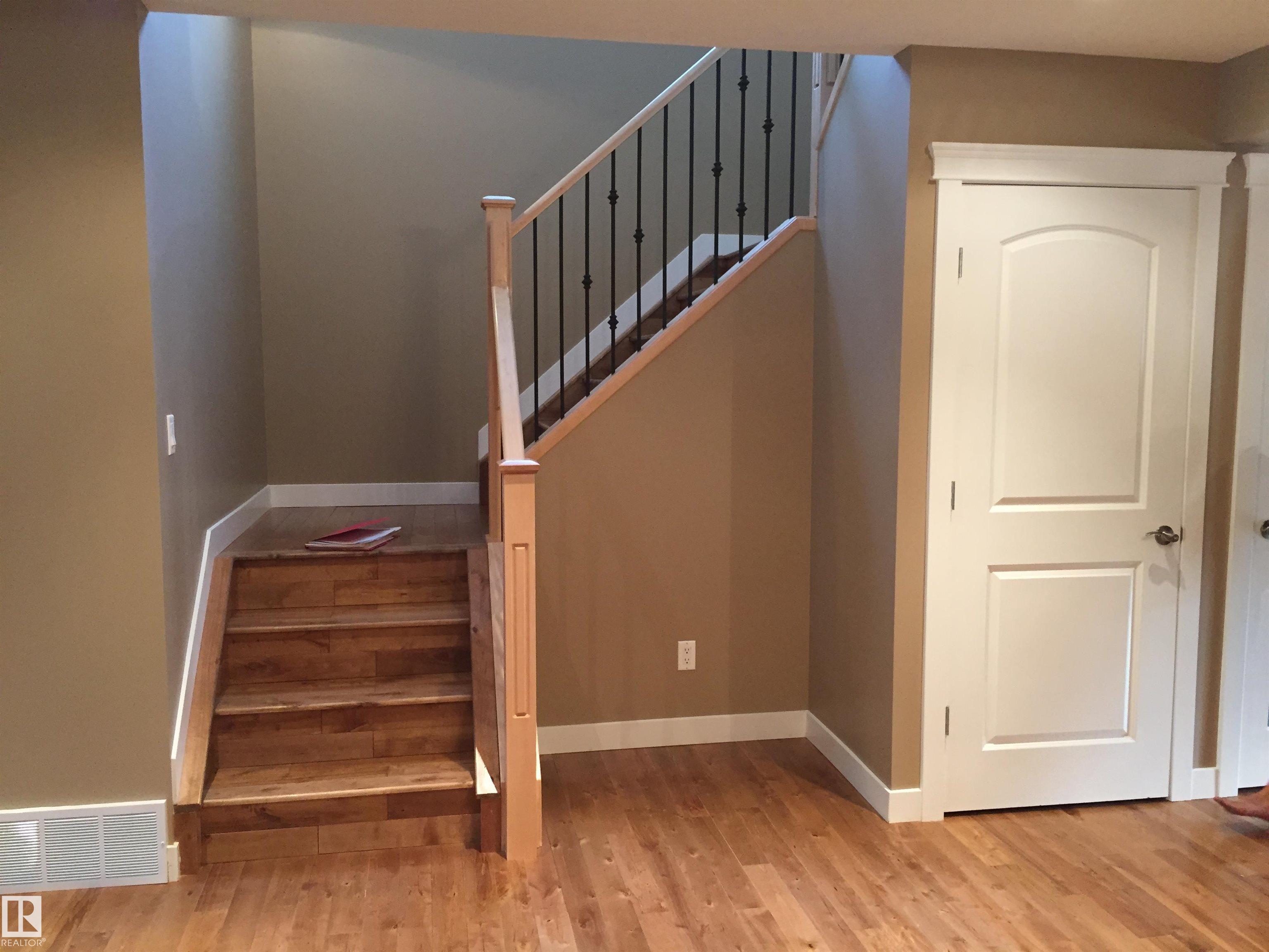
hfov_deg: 61.7
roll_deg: -0.5
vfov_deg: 48.2
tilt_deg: -6.0
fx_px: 1063
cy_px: 476
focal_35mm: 29
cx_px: 634
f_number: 2.2
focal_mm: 4.15
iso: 125
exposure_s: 1/30
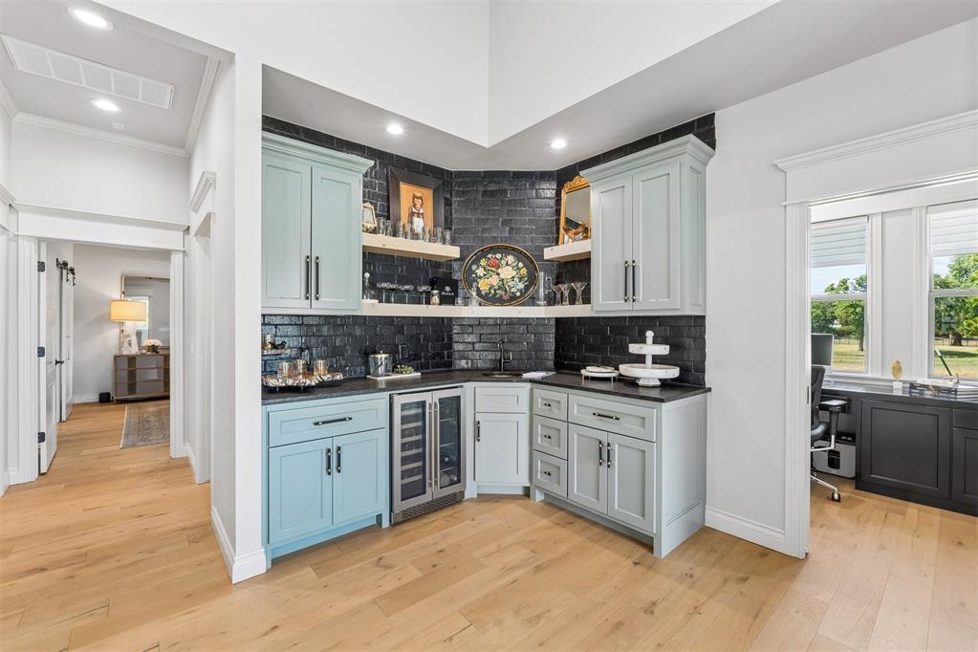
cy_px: 326
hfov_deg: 100.4
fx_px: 407
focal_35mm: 15
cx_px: 489
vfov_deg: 77.3
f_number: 8
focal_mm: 10
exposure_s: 1/25
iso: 200
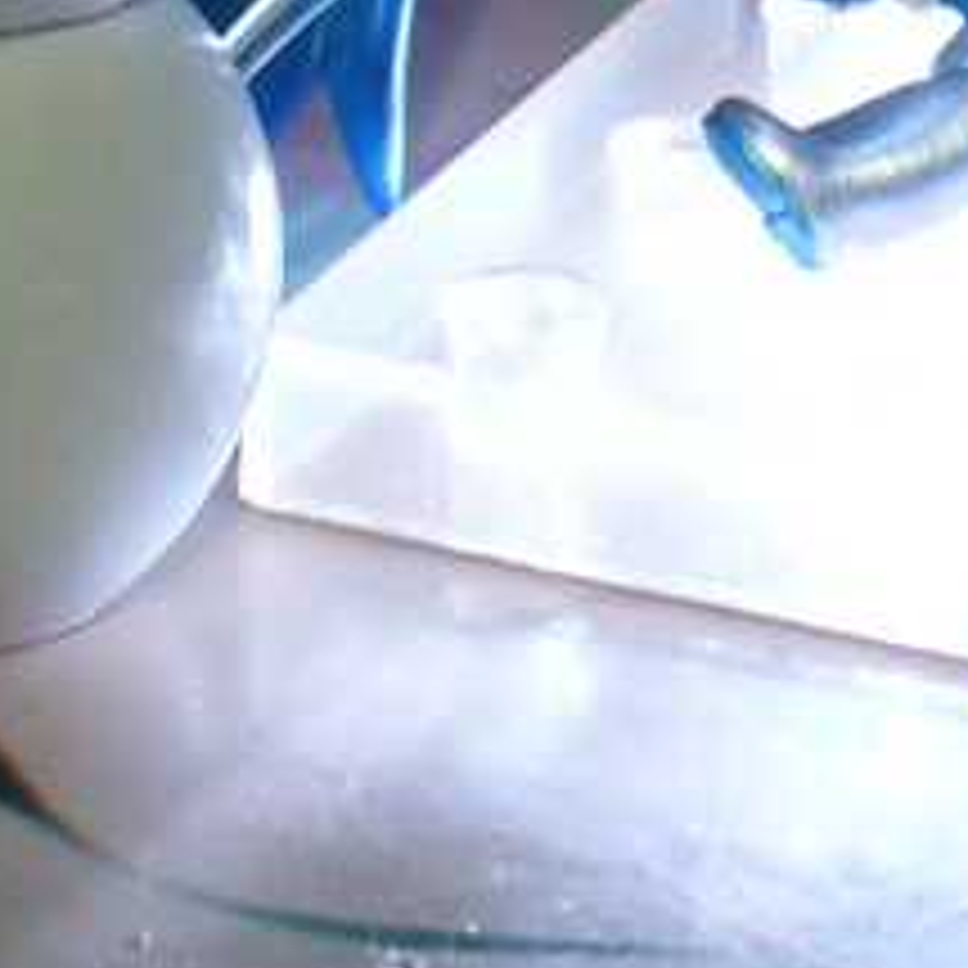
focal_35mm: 156
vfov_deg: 10.8
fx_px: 4935
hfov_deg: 11.0
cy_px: -437
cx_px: 1175
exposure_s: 1/15
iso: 200
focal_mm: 6.1
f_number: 2.8
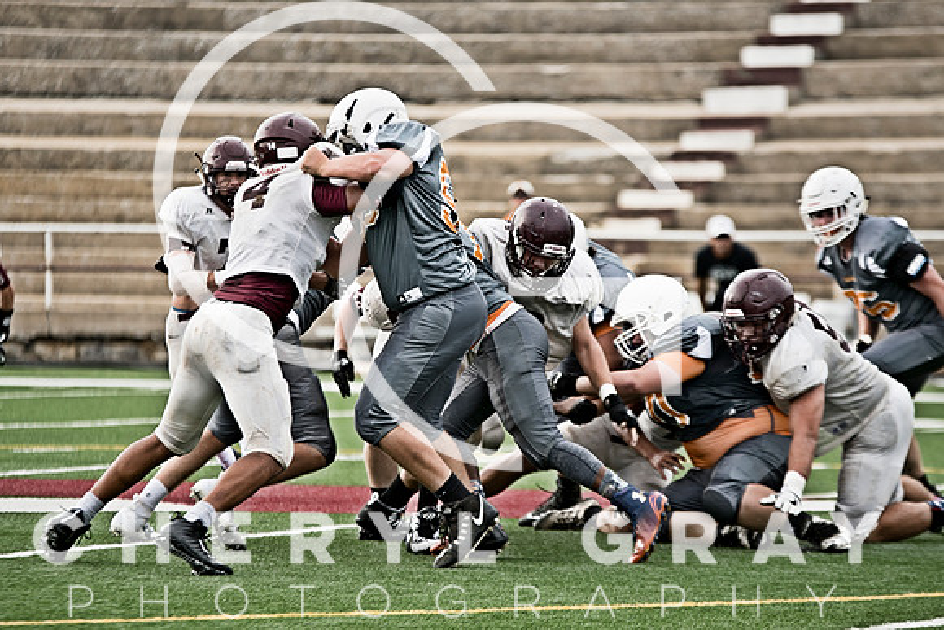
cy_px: 315
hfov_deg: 7.4
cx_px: 472
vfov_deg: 5.0
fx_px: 7278
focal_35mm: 278
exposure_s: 1/500
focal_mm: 185
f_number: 2.8
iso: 125
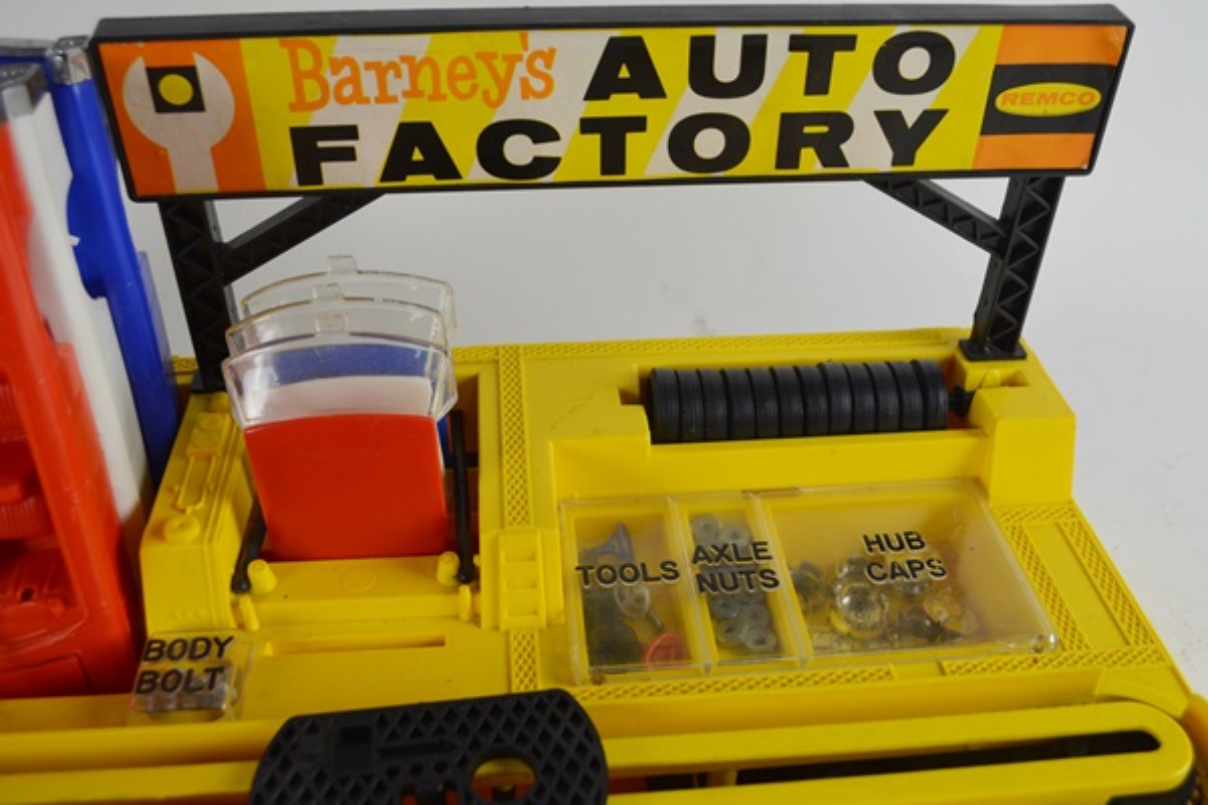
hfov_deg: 57.2
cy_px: 402
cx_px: 604
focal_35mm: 33
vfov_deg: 40.0
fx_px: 1107
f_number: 5.6
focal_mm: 22
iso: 360
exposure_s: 1/125
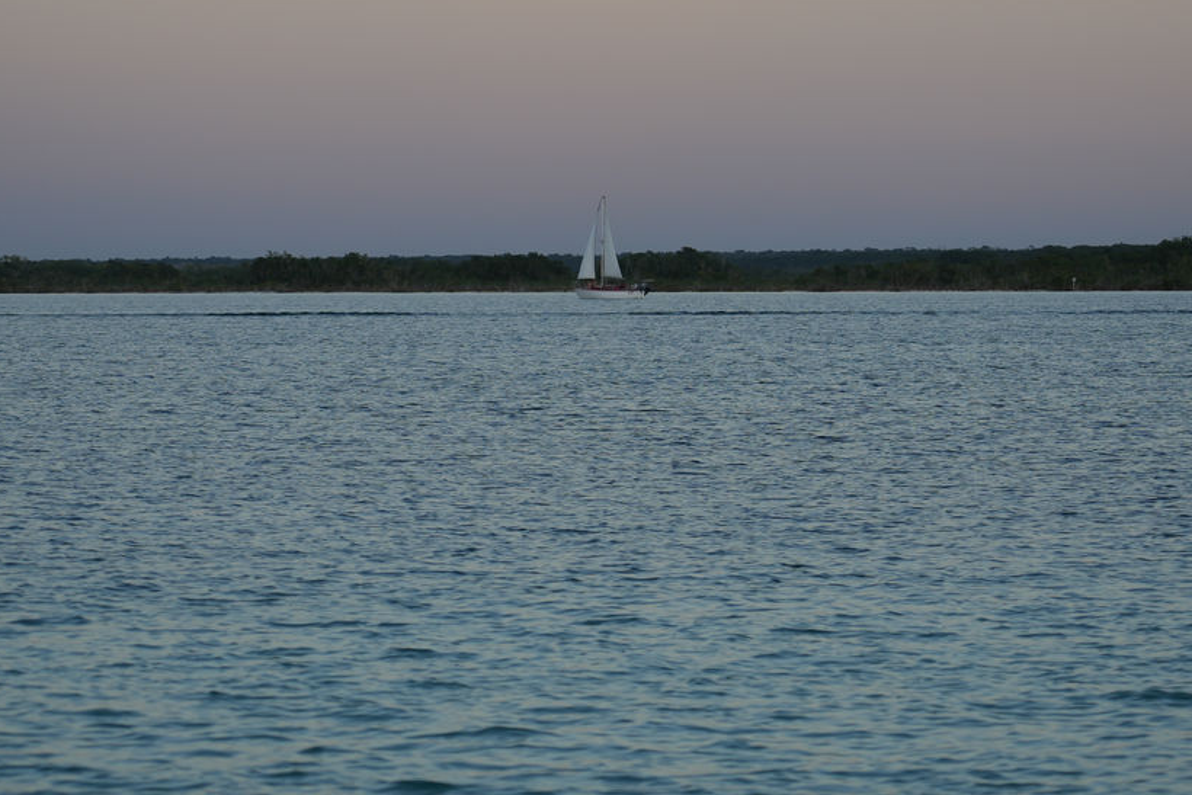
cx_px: 599
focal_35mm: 205
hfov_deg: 10.0
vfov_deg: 6.7
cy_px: 233
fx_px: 6789
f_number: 4.5
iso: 100
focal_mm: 105
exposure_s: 1/200
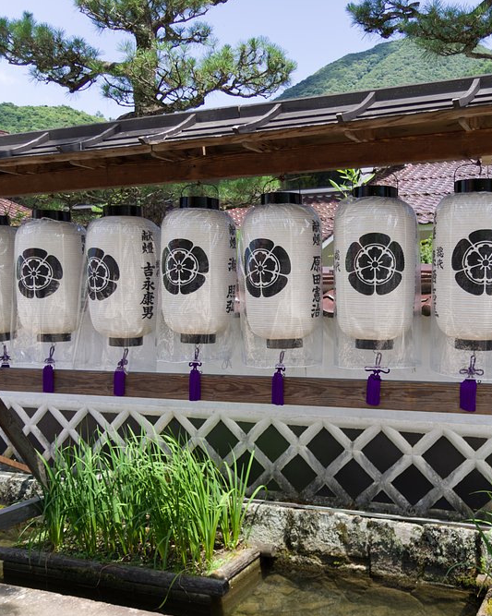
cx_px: 343
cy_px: 312
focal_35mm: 37
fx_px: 669
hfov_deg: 39.7
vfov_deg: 49.4
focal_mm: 17
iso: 100
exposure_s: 1/500
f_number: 2.8
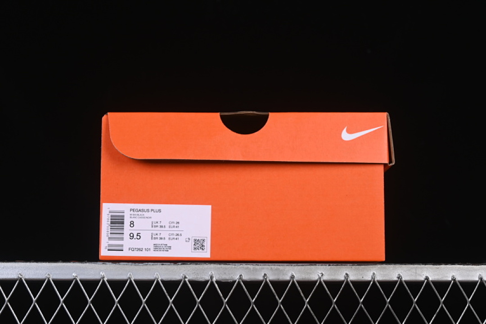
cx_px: 243
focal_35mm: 75
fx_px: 1012
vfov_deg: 18.2
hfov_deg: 27.0
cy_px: 162
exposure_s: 1/100
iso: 160
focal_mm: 50
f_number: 8
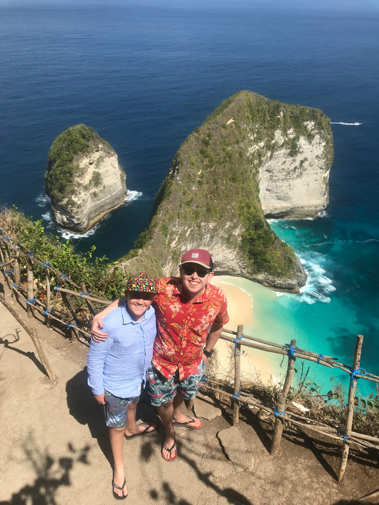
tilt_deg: -32.8
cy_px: 252
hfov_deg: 49.7
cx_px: 190
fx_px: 409
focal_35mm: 28
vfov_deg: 63.4
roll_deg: -1.8
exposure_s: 1/2740
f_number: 1.8
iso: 20
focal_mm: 3.99
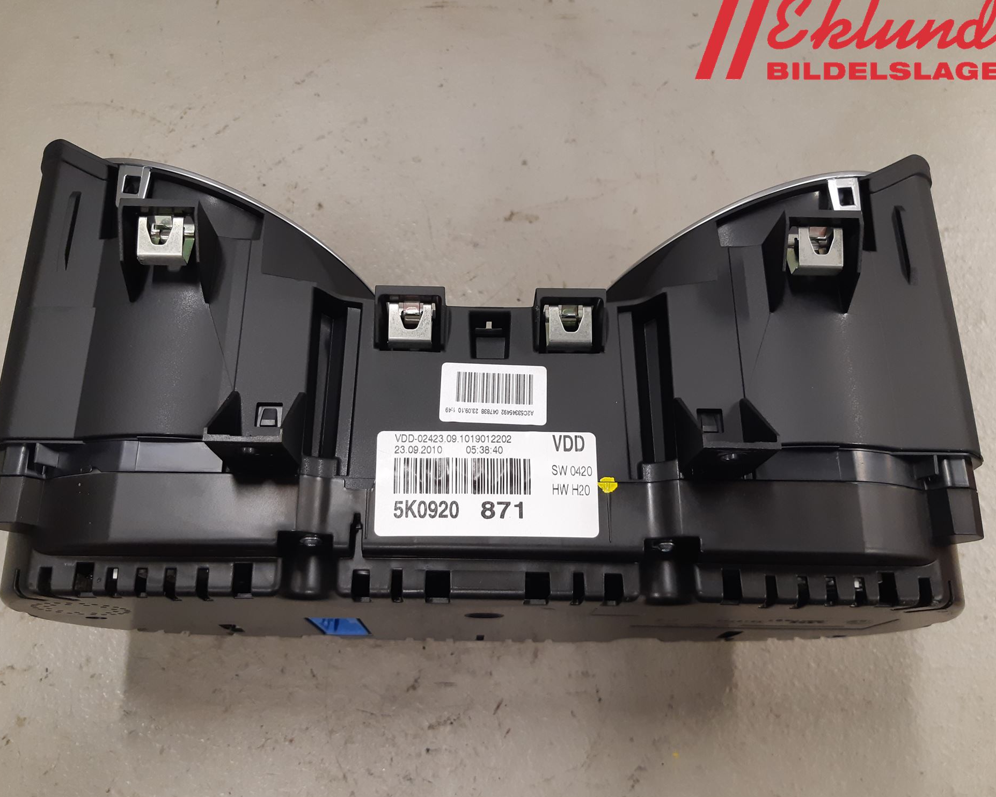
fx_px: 825
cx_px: 475
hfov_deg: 62.2
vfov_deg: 51.5
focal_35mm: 28
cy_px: 401
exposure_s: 1/50
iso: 125
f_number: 1.7
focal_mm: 3.93
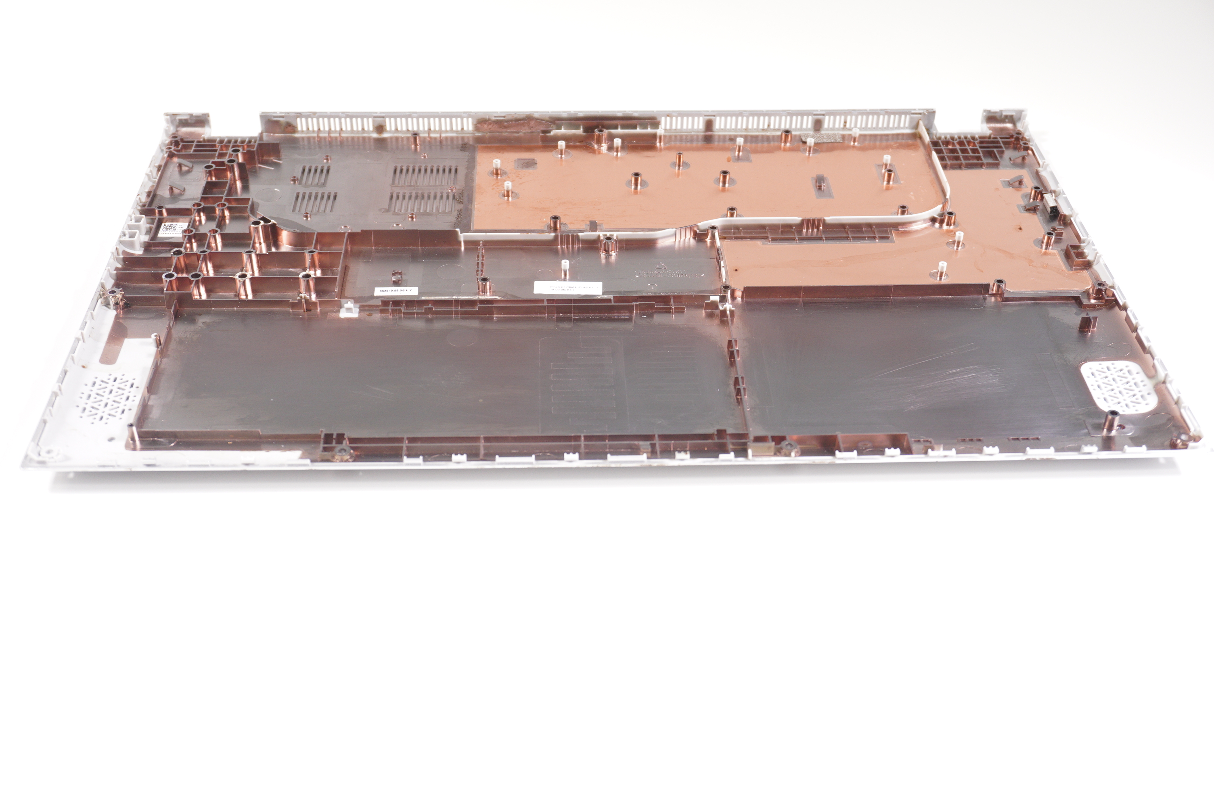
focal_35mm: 44
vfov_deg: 30.8
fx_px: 1466
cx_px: 607
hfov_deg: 45.0
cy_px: 404
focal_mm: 29
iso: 640
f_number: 5.6
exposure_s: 1/100
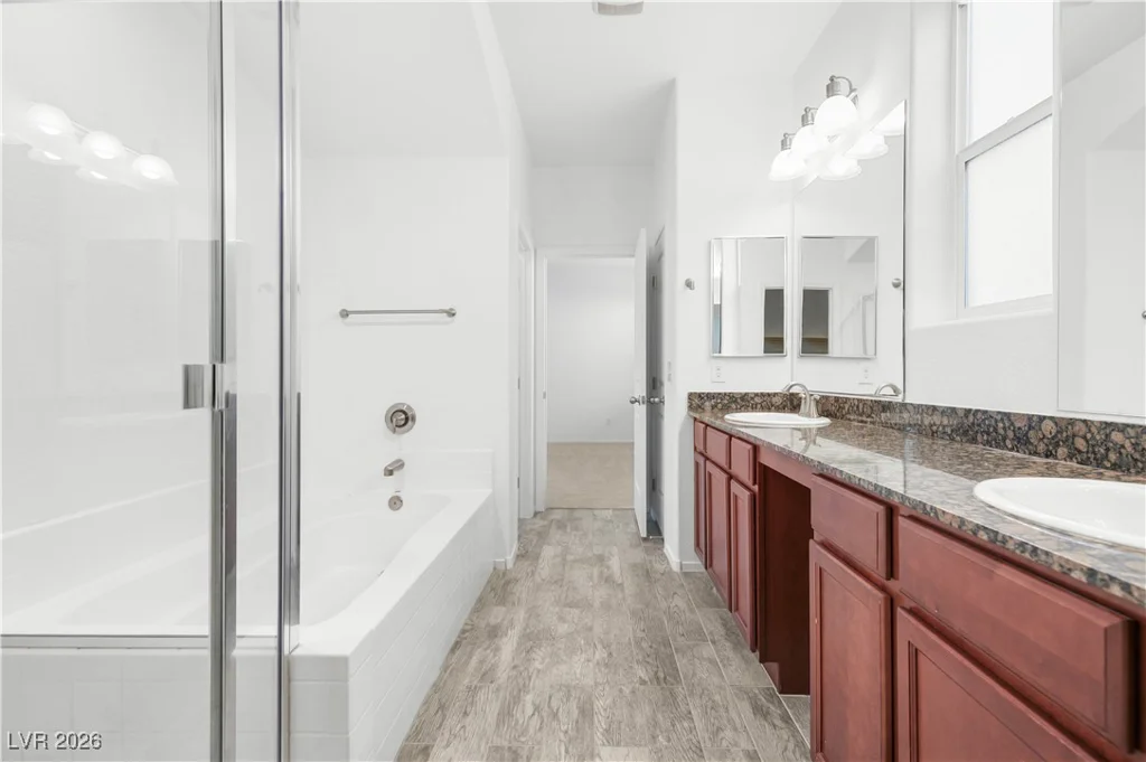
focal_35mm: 16
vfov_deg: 73.7
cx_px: 573
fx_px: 509
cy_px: 381
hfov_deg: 96.8
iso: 2500
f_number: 5.6
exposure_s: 1/50
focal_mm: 16
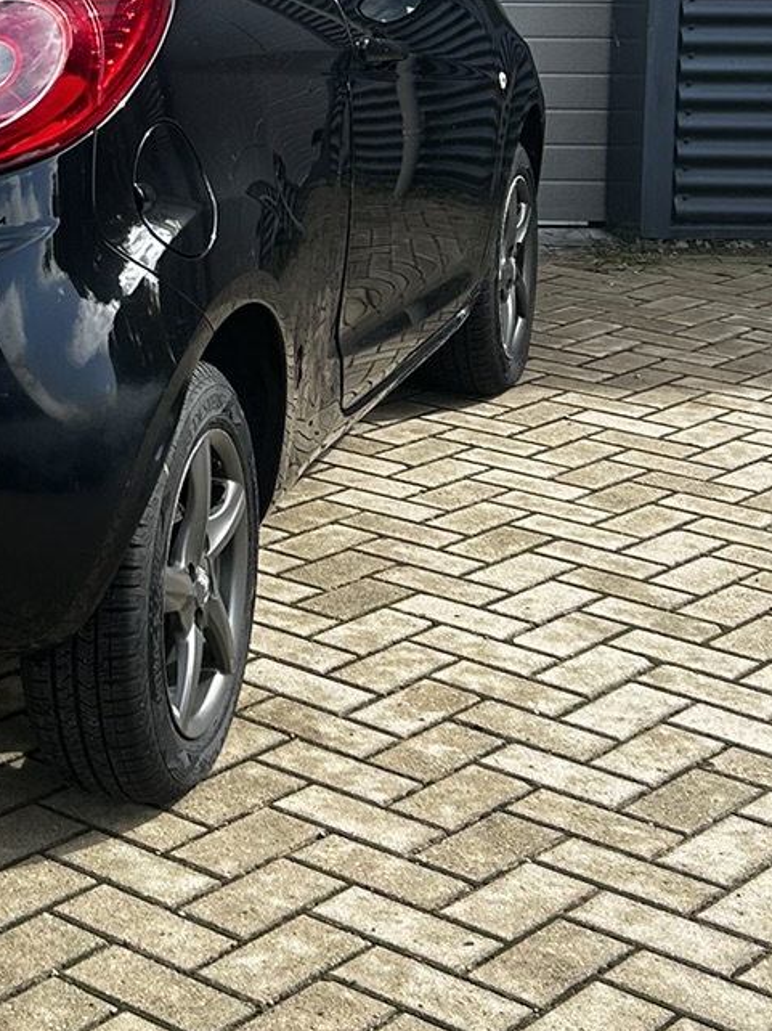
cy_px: 34
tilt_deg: -5.8
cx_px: -112
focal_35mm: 83
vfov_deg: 22.8
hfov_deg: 17.1
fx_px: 2470
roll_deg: -0.6
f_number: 1.5
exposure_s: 1/1135
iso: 50
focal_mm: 5.7
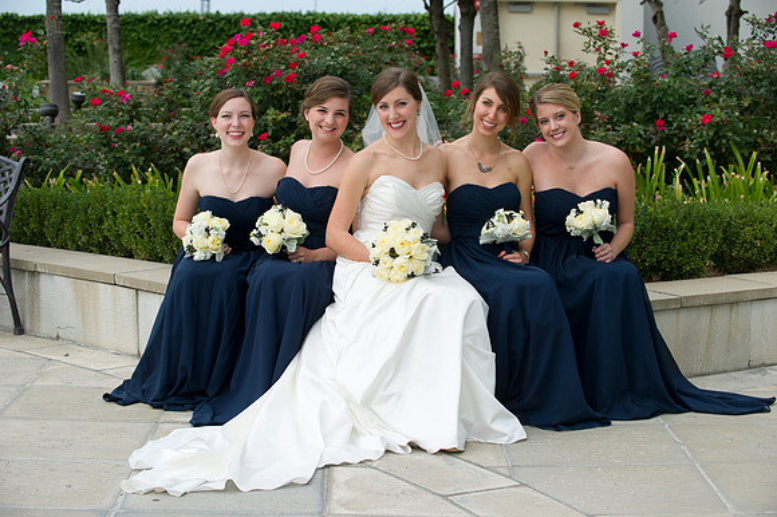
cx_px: 388
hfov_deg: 26.0
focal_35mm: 78
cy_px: 258
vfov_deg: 17.5
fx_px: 1682
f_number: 4.5
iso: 200
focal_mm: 78
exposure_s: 1/200
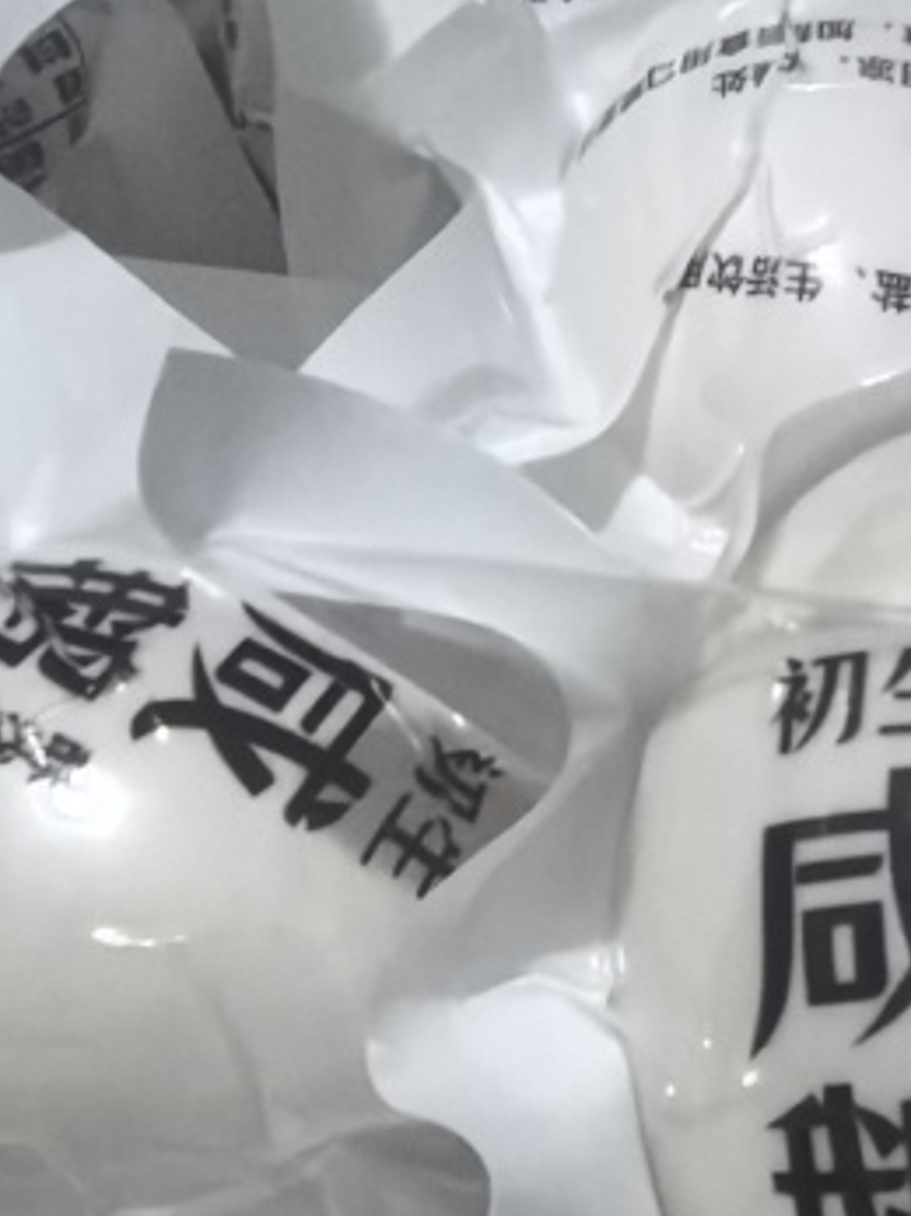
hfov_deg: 17.5
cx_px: 792
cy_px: 1263
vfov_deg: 22.5
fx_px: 2914
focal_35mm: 83
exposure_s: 1/50
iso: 1000
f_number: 2.2
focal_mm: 1.76
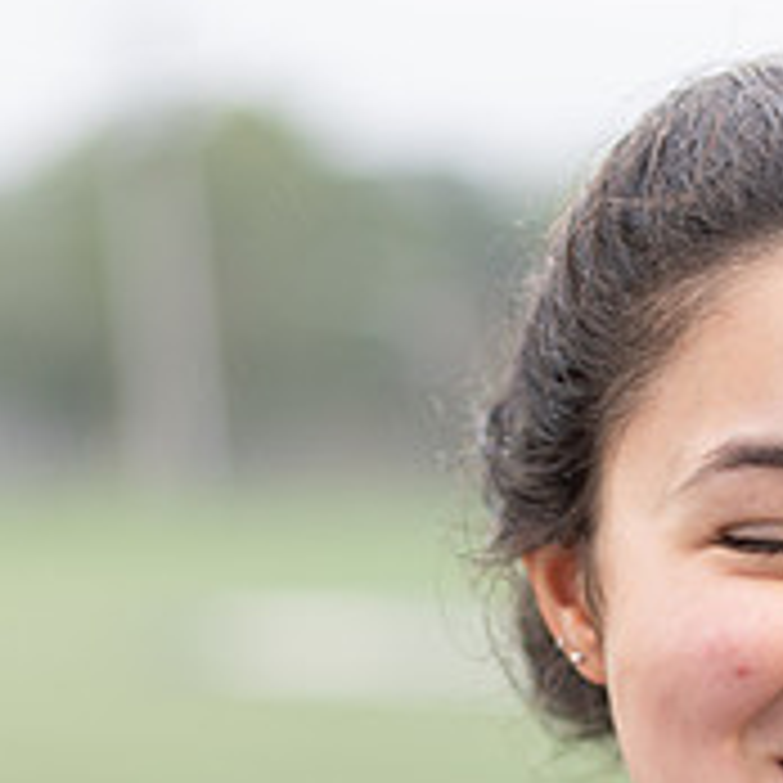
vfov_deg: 9.2
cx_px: 447
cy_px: 653
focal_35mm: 189
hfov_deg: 9.3
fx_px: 4837
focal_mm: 50
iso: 100
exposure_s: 1/160
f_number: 1.8
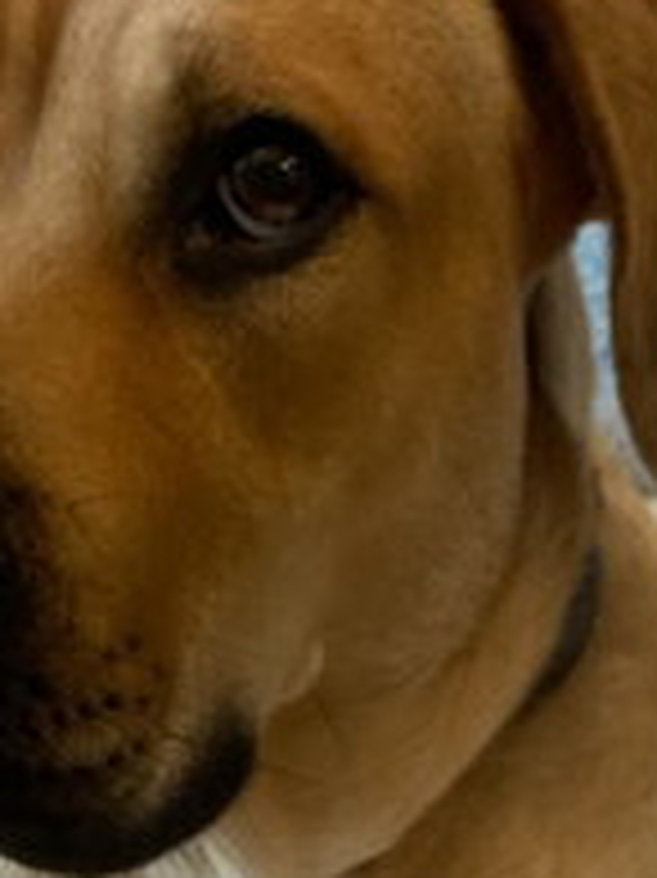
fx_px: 2255
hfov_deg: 16.6
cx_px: 261
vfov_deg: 20.0
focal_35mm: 89
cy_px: 1182
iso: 64
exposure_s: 1/60
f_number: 1.8
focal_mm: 4.25
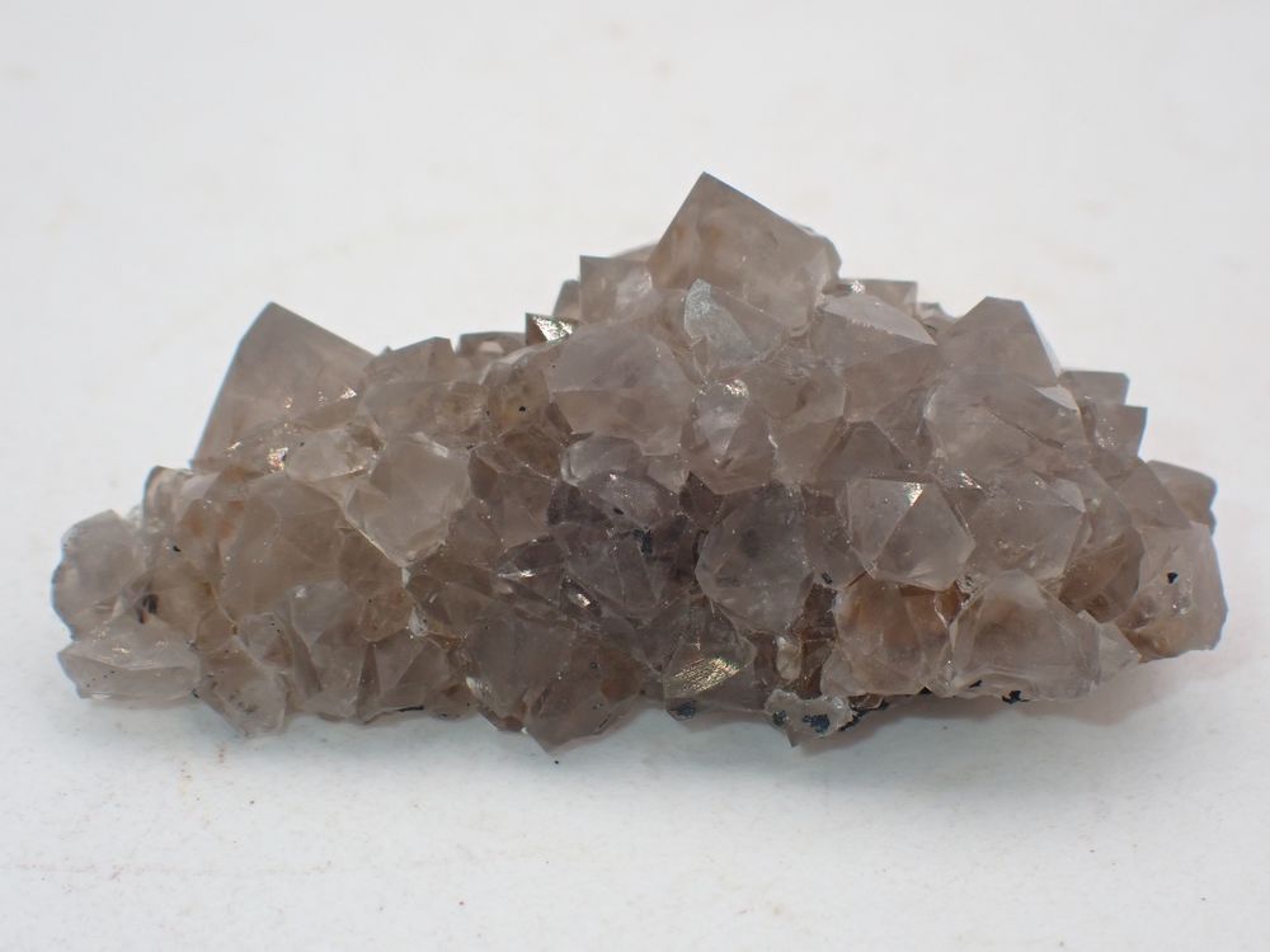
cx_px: 635
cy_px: 476
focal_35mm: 100
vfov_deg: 14.8
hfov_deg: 19.6
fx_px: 3669
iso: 250
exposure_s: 1/100
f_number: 14
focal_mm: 18
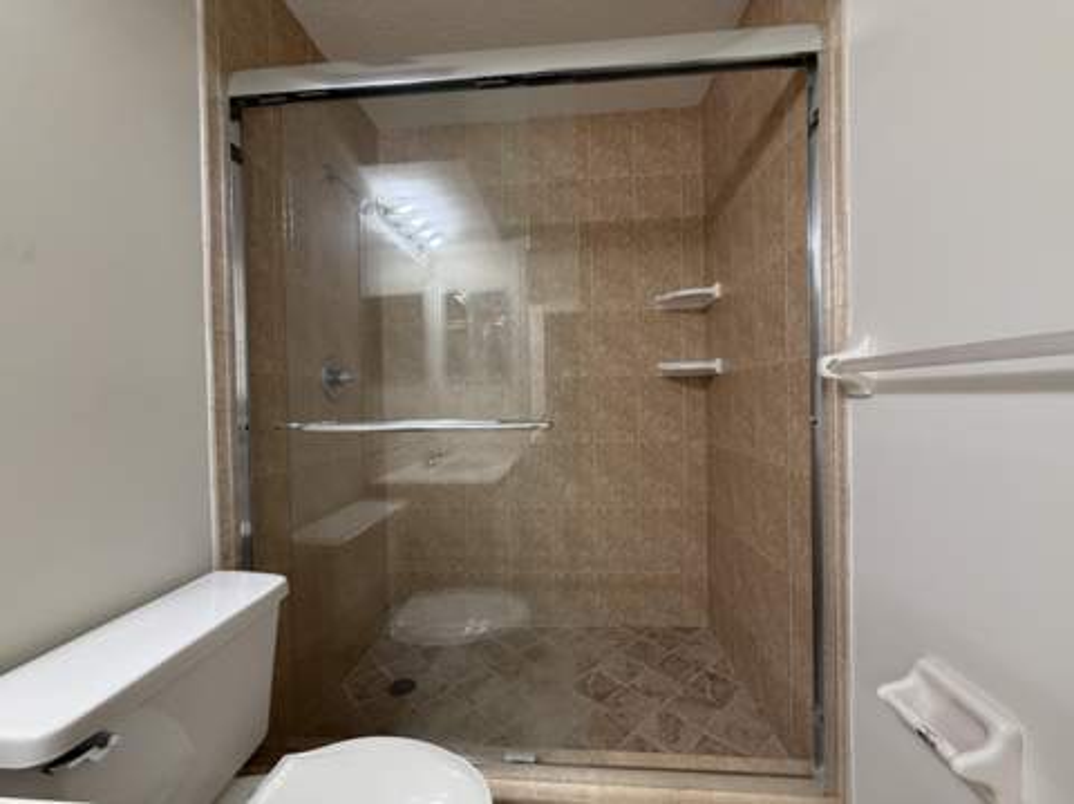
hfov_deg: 102.1
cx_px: 537
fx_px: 434
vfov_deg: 85.6
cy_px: 402
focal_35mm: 14
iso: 320
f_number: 2.2
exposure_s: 1/120
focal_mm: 2.22
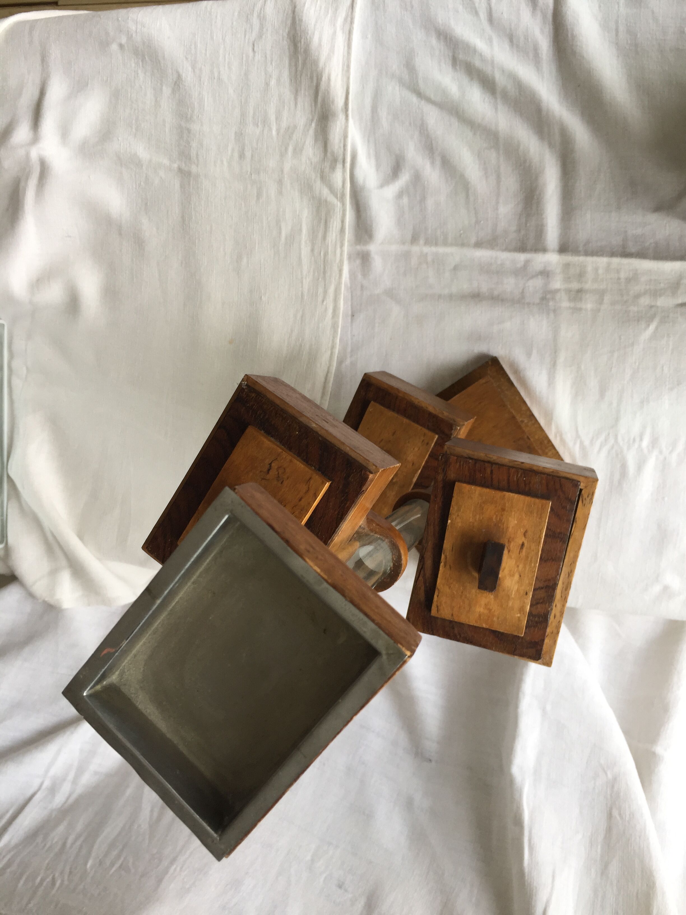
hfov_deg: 48.2
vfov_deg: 61.7
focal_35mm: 29
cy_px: 458
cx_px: 343
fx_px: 766
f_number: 2.2
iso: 40
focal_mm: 4.15
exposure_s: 1/50
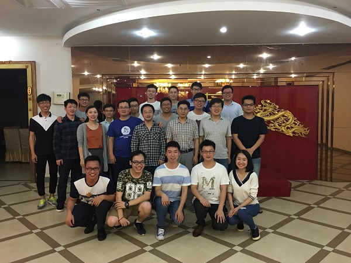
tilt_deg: -2.7
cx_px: 176
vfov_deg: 48.2
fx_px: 294
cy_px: 132
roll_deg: +0.7
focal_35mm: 29
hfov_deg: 61.7
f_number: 2.2
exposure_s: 1/8
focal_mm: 4.15
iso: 100
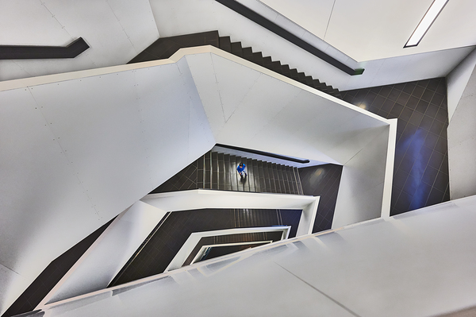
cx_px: 238
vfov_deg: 81.1
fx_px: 185
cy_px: 158
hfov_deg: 104.3
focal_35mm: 14
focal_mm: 14
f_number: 8
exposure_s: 1/20
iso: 1000
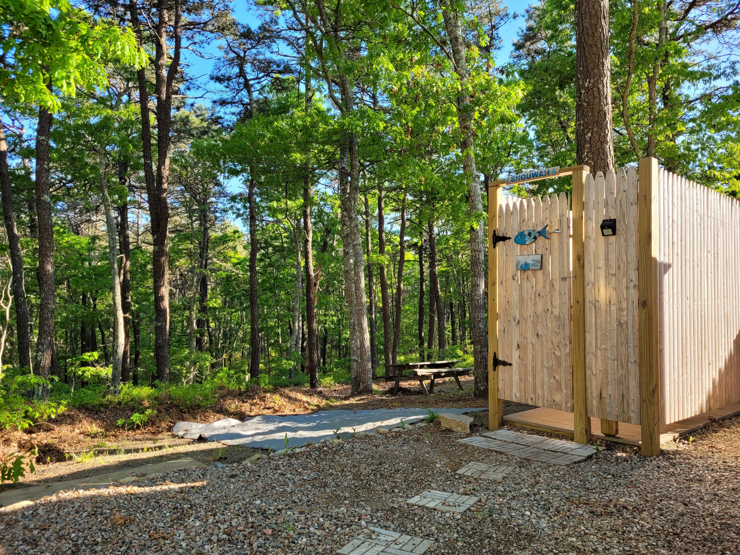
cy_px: 278
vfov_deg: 53.1
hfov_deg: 67.3
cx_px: 370
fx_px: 556
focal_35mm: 26
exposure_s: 1/359
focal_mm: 5.4
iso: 40
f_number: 1.8
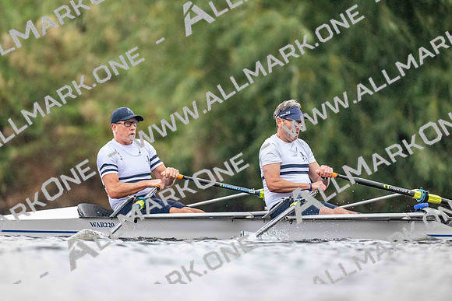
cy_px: 150
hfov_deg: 3.4
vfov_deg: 2.3
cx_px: 226
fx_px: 7535
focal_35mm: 600
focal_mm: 600
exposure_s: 1/2500
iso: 5600
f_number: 4
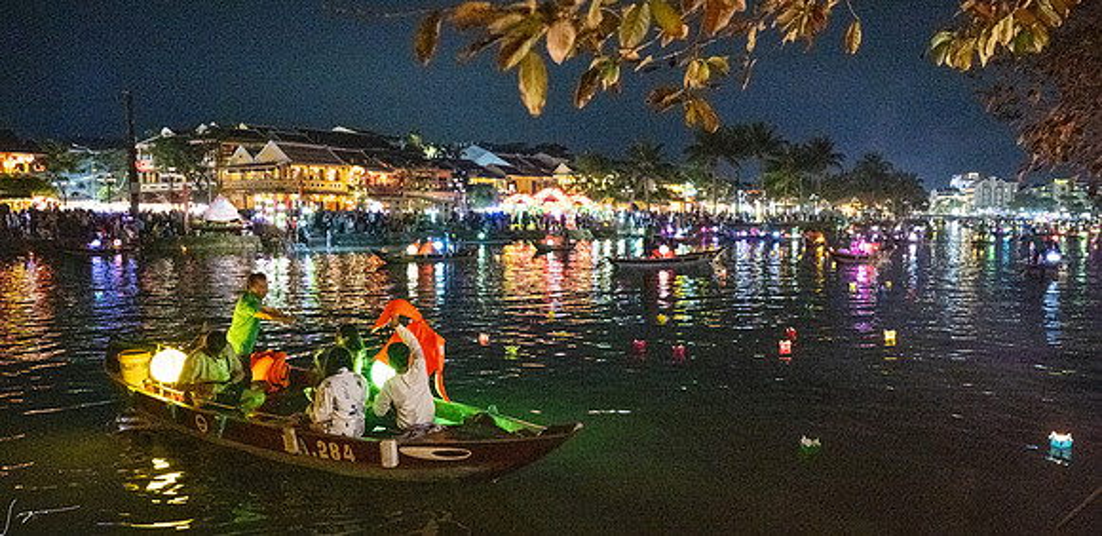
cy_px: 273
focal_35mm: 28
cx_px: 575
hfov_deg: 70.5
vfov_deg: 37.9
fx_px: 779
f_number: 2.8
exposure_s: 1/100
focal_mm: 24
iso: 8000
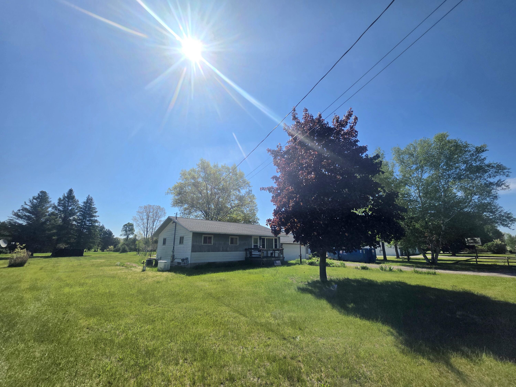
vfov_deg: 89.9
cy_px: 194
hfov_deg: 106.2
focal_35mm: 13
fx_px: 194
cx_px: 258
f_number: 1.9
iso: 40
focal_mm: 2.2
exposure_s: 1/10000
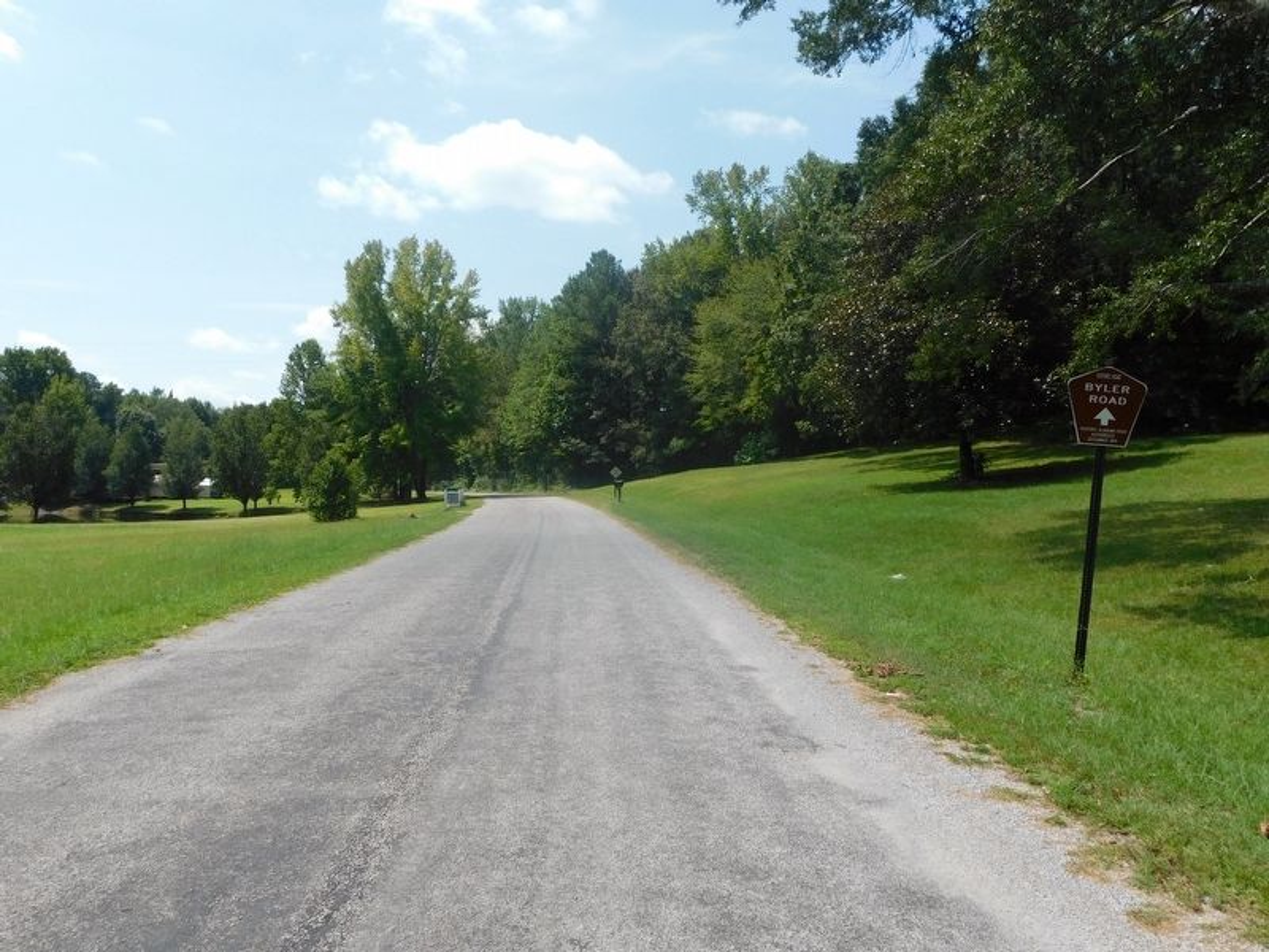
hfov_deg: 60.0
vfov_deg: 46.8
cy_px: 476
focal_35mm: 30
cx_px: 634
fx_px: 1100
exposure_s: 1/1250
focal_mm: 5.3
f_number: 3.2
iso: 125
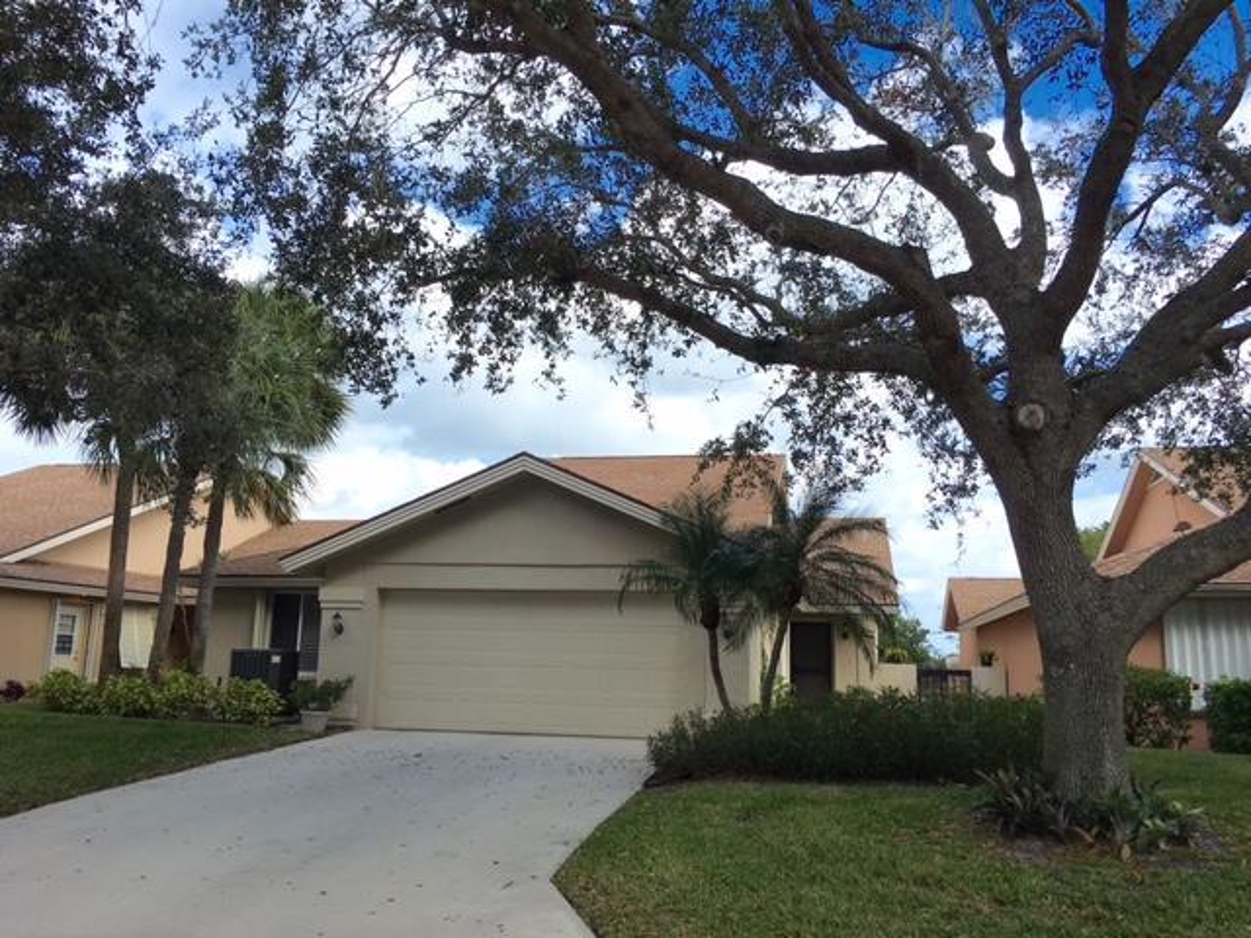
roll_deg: -2.4
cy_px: 469
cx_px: 626
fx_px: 1048
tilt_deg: +10.8
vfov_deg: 48.2
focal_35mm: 29
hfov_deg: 61.7
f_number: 2.2
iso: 25
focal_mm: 4.15
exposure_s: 1/1350
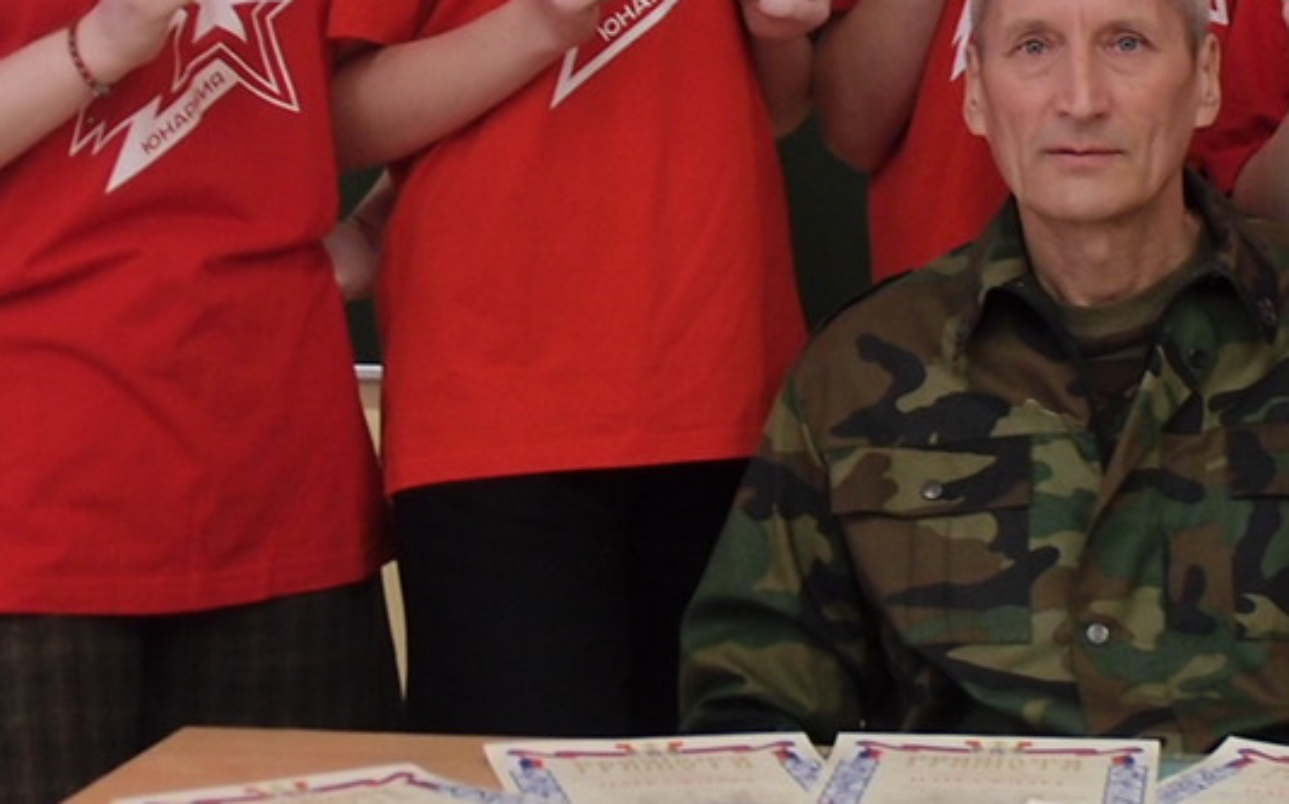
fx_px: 3652
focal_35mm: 104
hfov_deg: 19.8
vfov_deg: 12.5
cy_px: 79
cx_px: 1026
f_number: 2
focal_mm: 8.99
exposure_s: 1/100
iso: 160
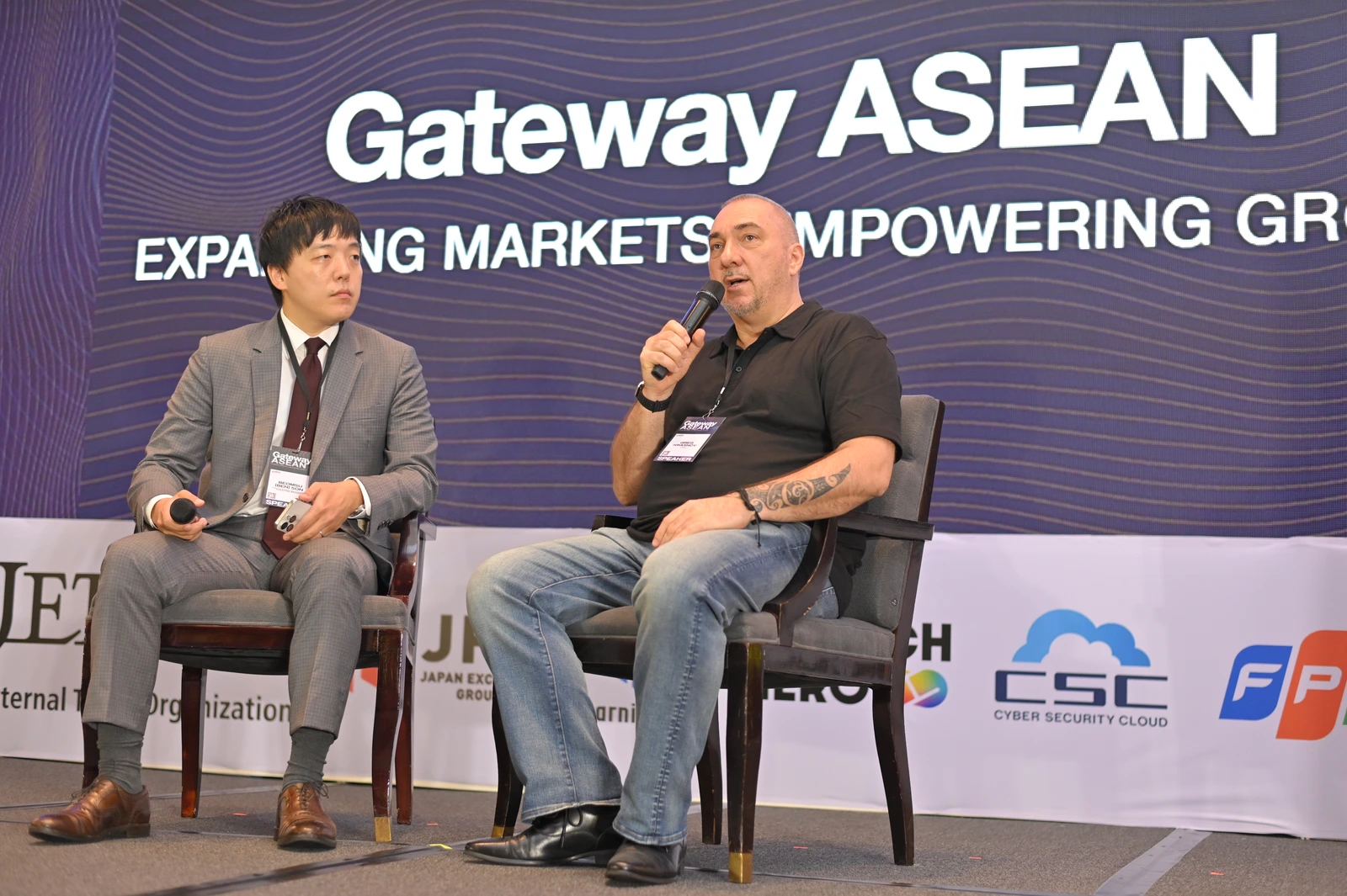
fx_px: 1870
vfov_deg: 27.0
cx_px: 674
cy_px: 448
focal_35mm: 50
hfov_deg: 39.6
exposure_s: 1/200
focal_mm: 50
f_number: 2.5
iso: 1250
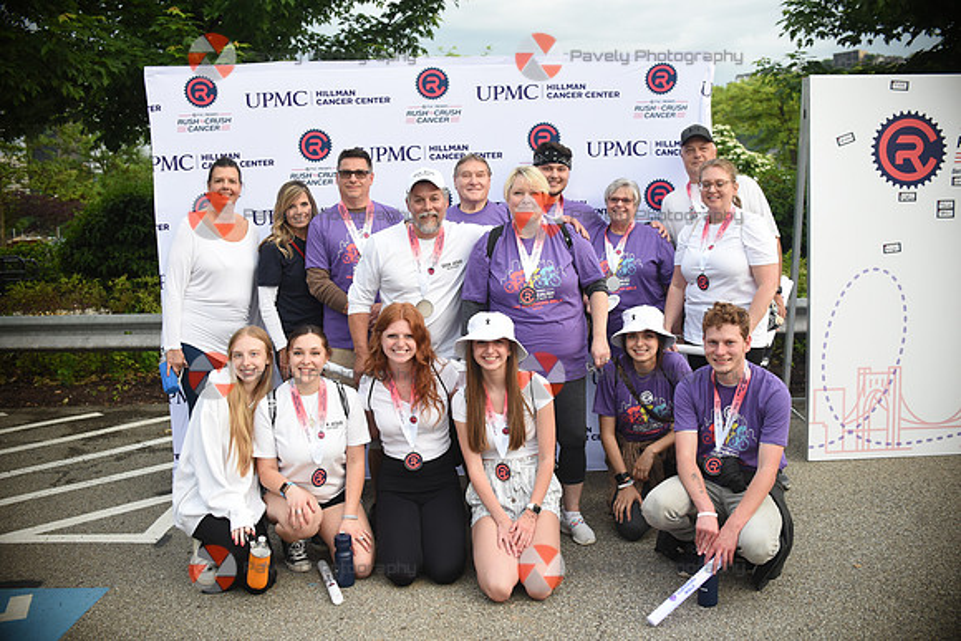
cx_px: 480
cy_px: 320
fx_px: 934
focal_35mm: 35
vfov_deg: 37.9
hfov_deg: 54.4
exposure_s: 1/250
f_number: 5.6
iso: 1100
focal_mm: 35
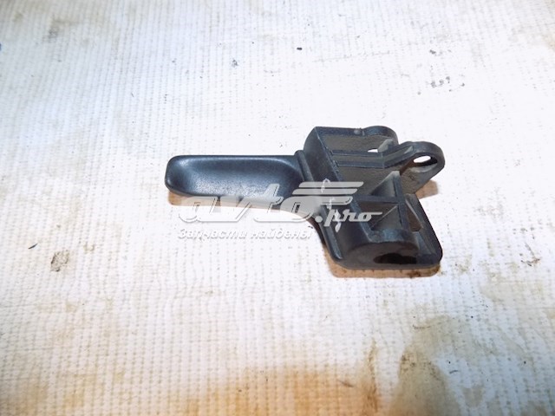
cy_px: 208
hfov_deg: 73.9
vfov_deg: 58.9
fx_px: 369
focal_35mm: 23
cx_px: 278
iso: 360
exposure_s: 1/30
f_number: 3.1
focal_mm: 4
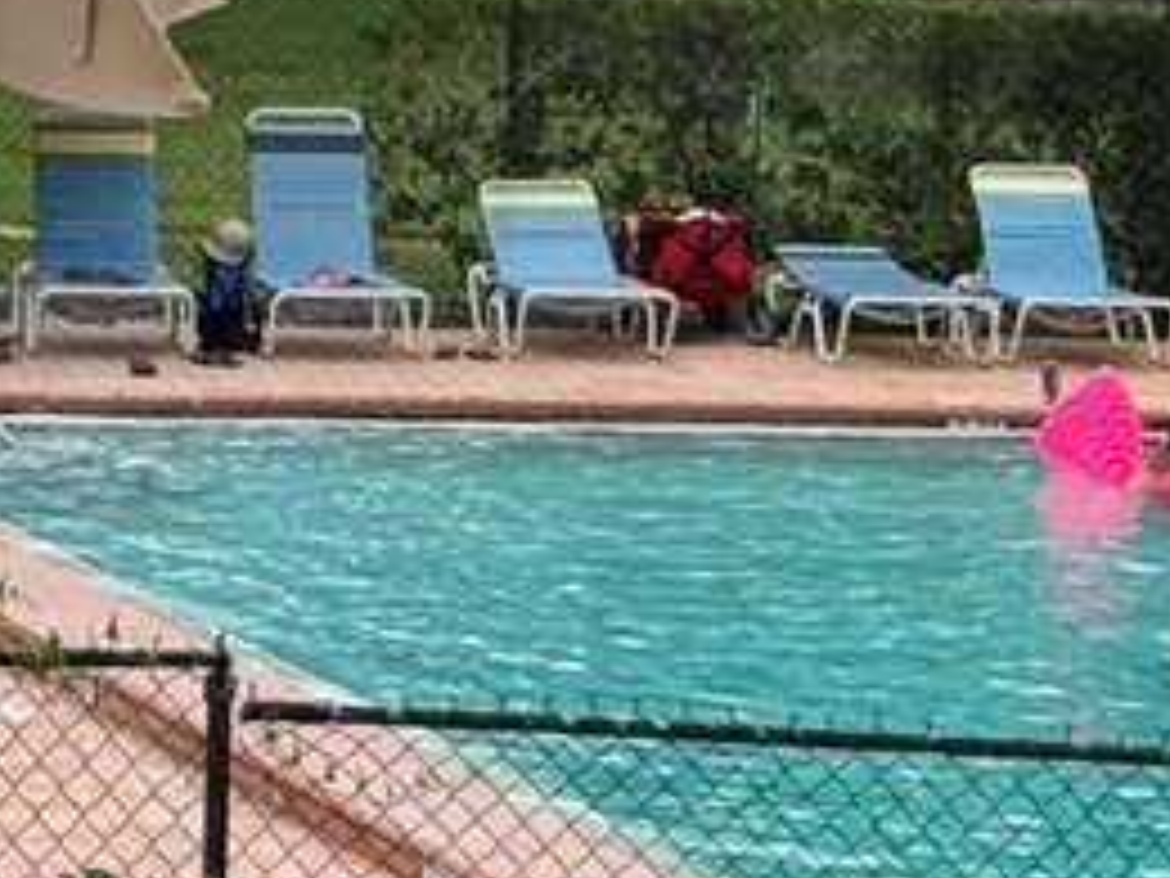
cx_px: 495
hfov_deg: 6.7
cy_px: -608
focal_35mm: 295
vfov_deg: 5.0
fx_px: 9971
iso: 64
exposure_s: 1/5376
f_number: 1.78
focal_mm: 6.76
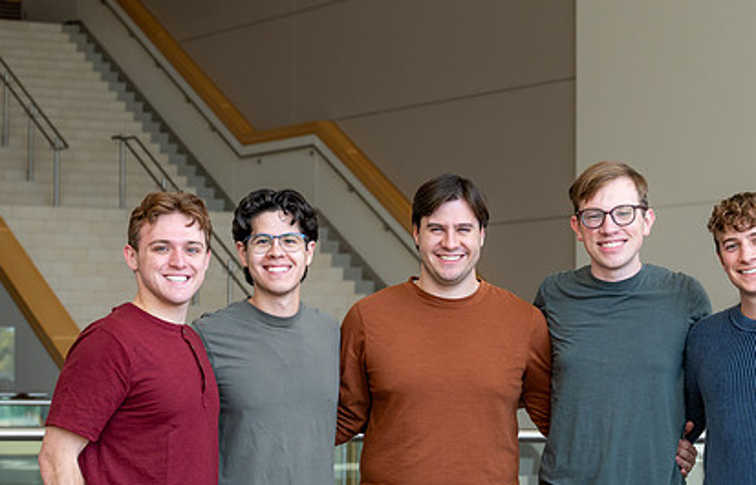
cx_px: 507
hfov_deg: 16.5
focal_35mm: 125
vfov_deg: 10.7
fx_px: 2595
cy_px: 262
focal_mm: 70
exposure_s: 1/200
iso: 500
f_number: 5.6
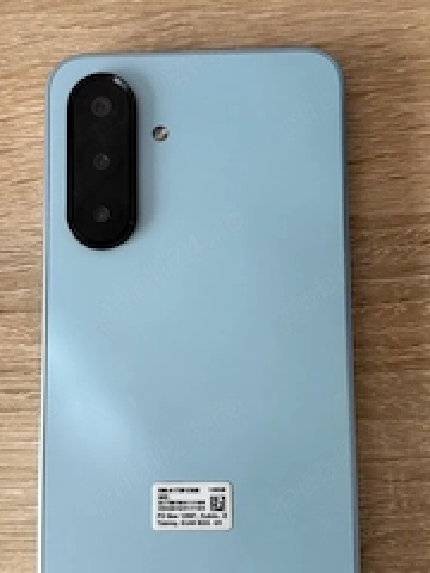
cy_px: 296
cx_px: 215
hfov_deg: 36.0
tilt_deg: -83.1
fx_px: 663
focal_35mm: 40
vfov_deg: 46.8
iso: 800
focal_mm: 6.76
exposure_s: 1/60
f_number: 1.78
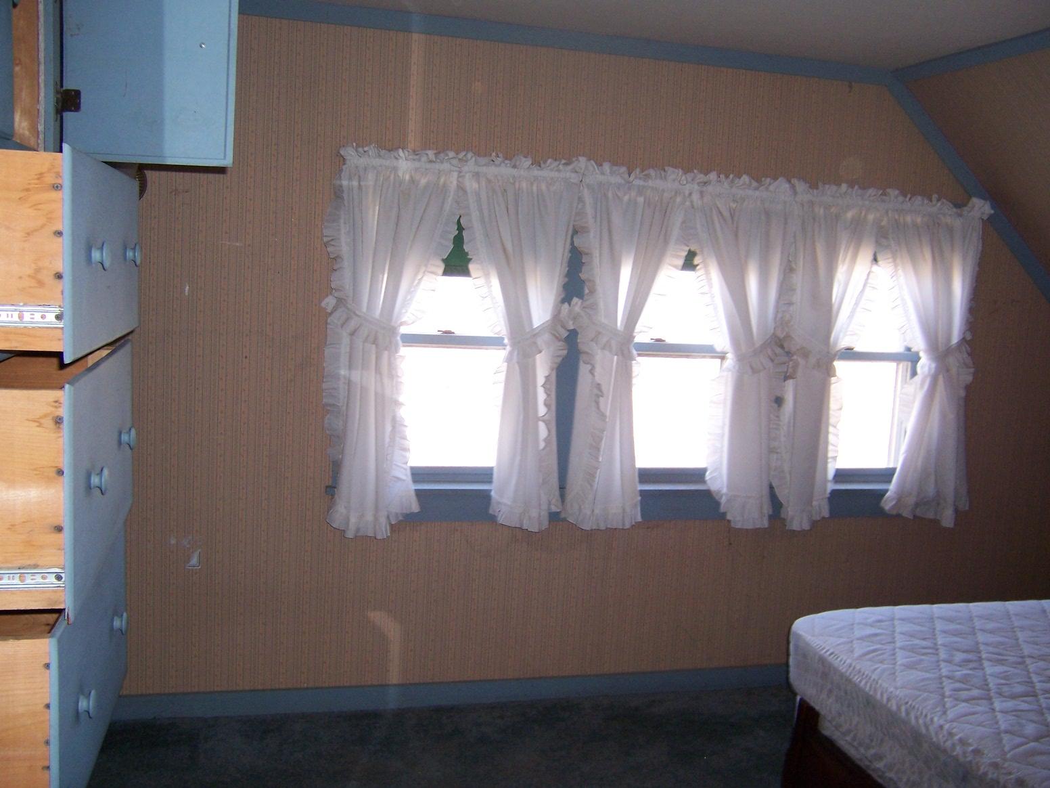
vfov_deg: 42.9
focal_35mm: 33
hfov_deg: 55.4
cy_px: 394
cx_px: 525
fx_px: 1001
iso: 140
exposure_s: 1/60
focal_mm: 5.5
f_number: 2.8
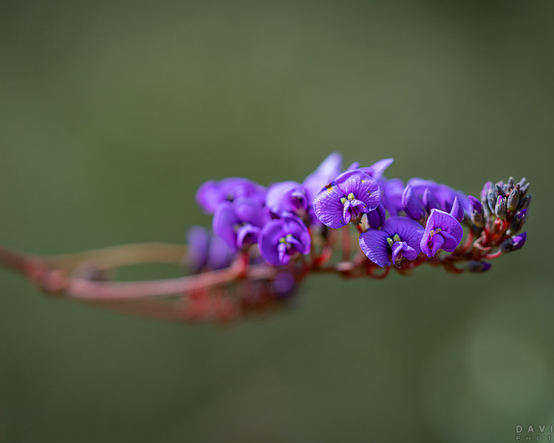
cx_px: 293
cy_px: 222
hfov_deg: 17.6
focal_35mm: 109
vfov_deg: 14.1
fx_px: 1787
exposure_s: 1/1000
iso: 400
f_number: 2.8
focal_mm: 90
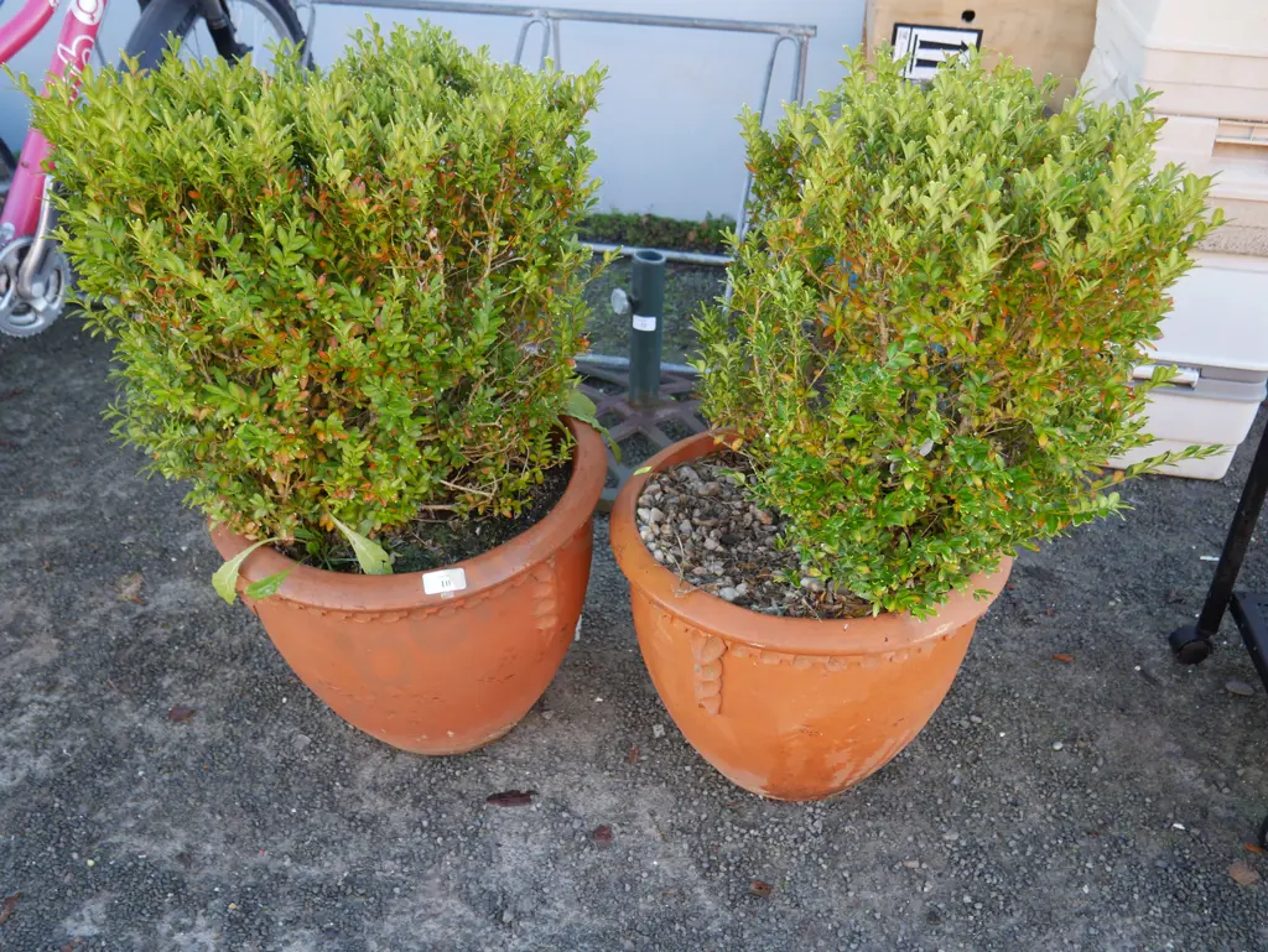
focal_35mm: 32
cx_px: 634
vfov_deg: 44.2
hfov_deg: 56.8
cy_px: 476
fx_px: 1173
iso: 200
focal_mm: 16
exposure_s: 1/80
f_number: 3.6
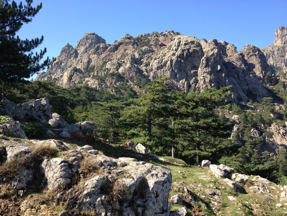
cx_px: 144
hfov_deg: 52.6
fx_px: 290
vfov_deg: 40.7
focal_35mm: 35
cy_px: 108
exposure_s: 1/649
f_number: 2.4
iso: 64
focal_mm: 4.28
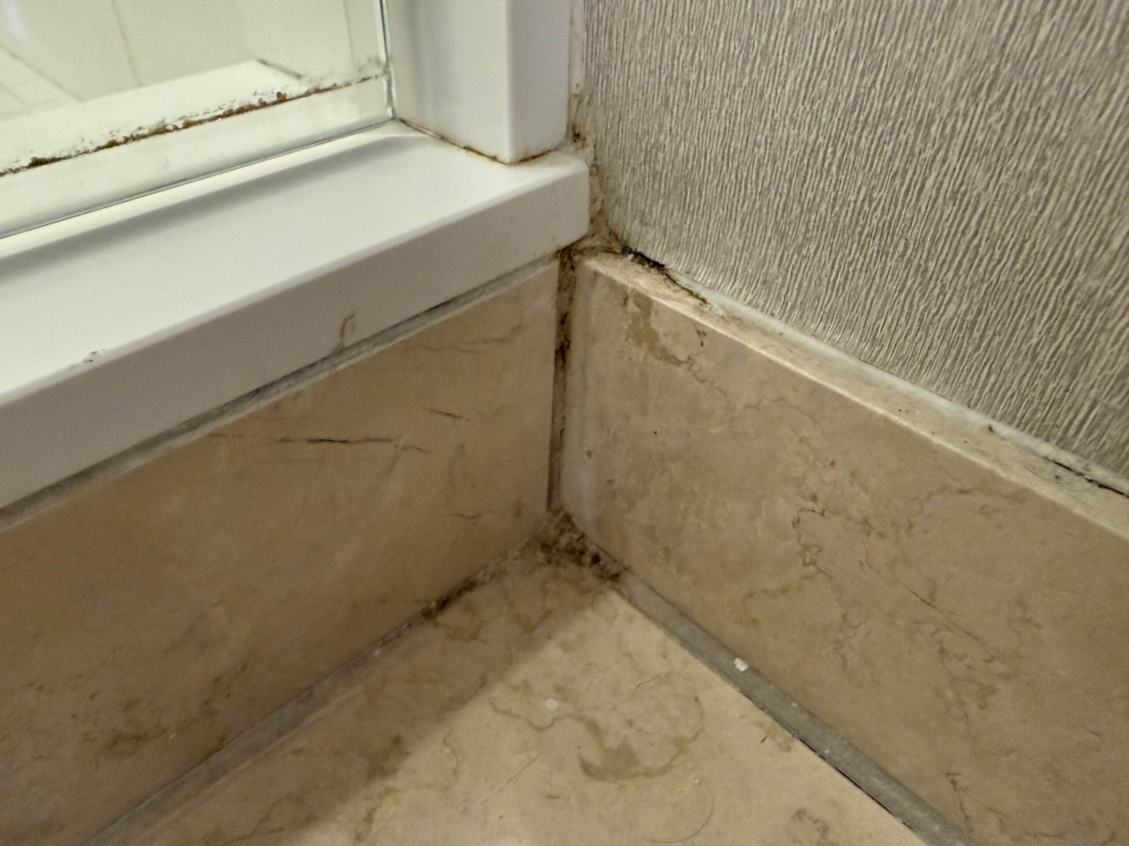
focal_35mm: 24
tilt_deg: -39.9
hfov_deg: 71.6
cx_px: 564
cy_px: 423
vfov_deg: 56.8
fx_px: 783
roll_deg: +0.8
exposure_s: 1/60
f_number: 2.2
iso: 500
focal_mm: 2.22
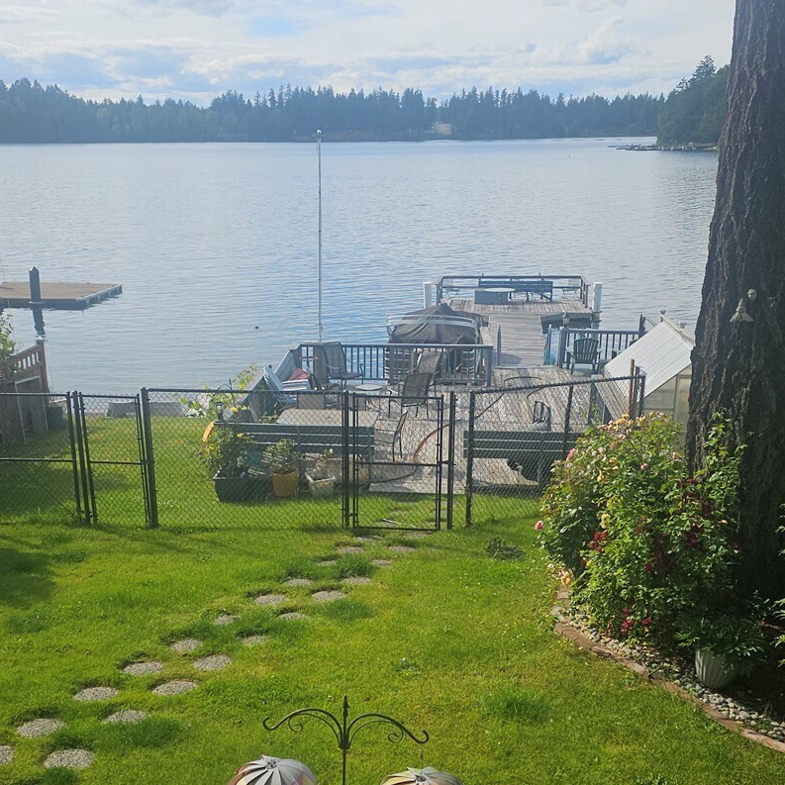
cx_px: 367
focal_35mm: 41
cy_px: 471
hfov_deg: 40.9
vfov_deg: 40.7
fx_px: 1052
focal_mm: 6.3
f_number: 1.7
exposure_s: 1/823
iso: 10
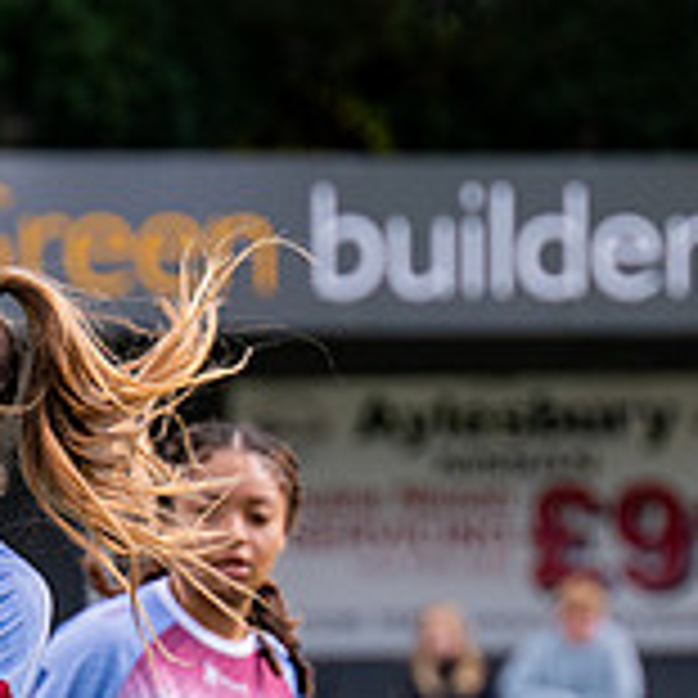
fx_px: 18433
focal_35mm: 808
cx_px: -130
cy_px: 1114
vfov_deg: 2.2
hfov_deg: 2.2
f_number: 4
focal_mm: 150
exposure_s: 1/1600
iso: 400
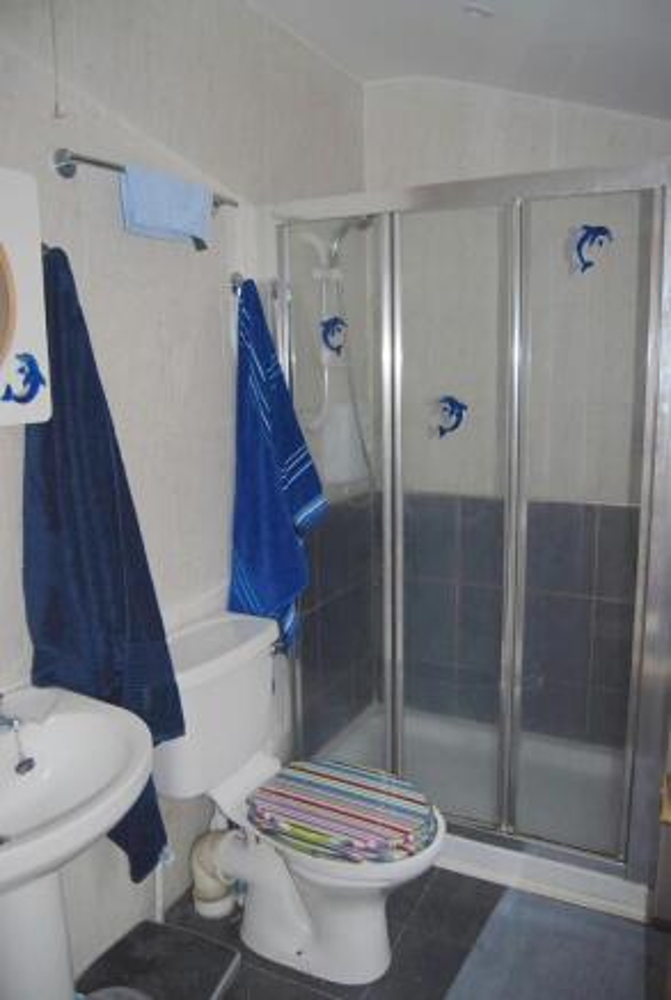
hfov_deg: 48.1
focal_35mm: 27
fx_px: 752
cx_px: 336
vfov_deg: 67.3
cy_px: 500
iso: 200
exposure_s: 1/60
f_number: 3.5
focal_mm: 18
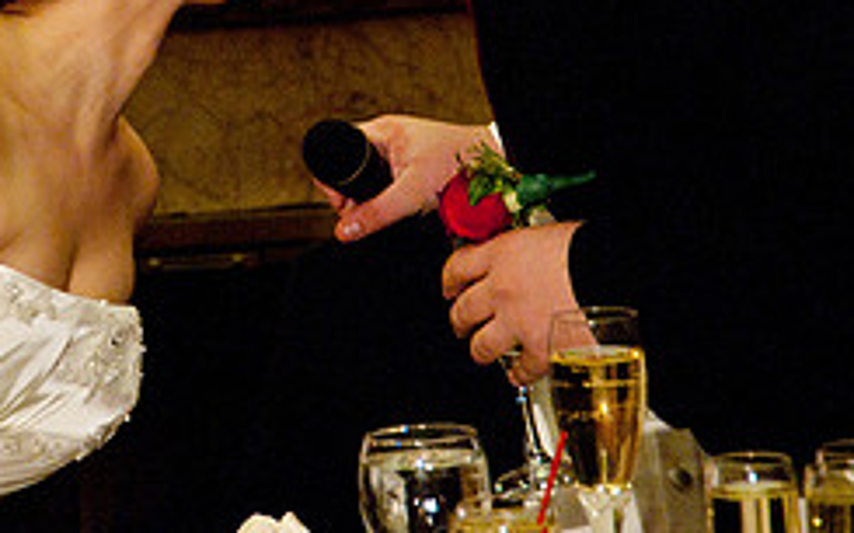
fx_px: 6725
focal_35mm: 289
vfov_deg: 4.5
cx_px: 171
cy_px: 70
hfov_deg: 7.3
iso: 1250
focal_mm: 120
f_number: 5.6
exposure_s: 1/60
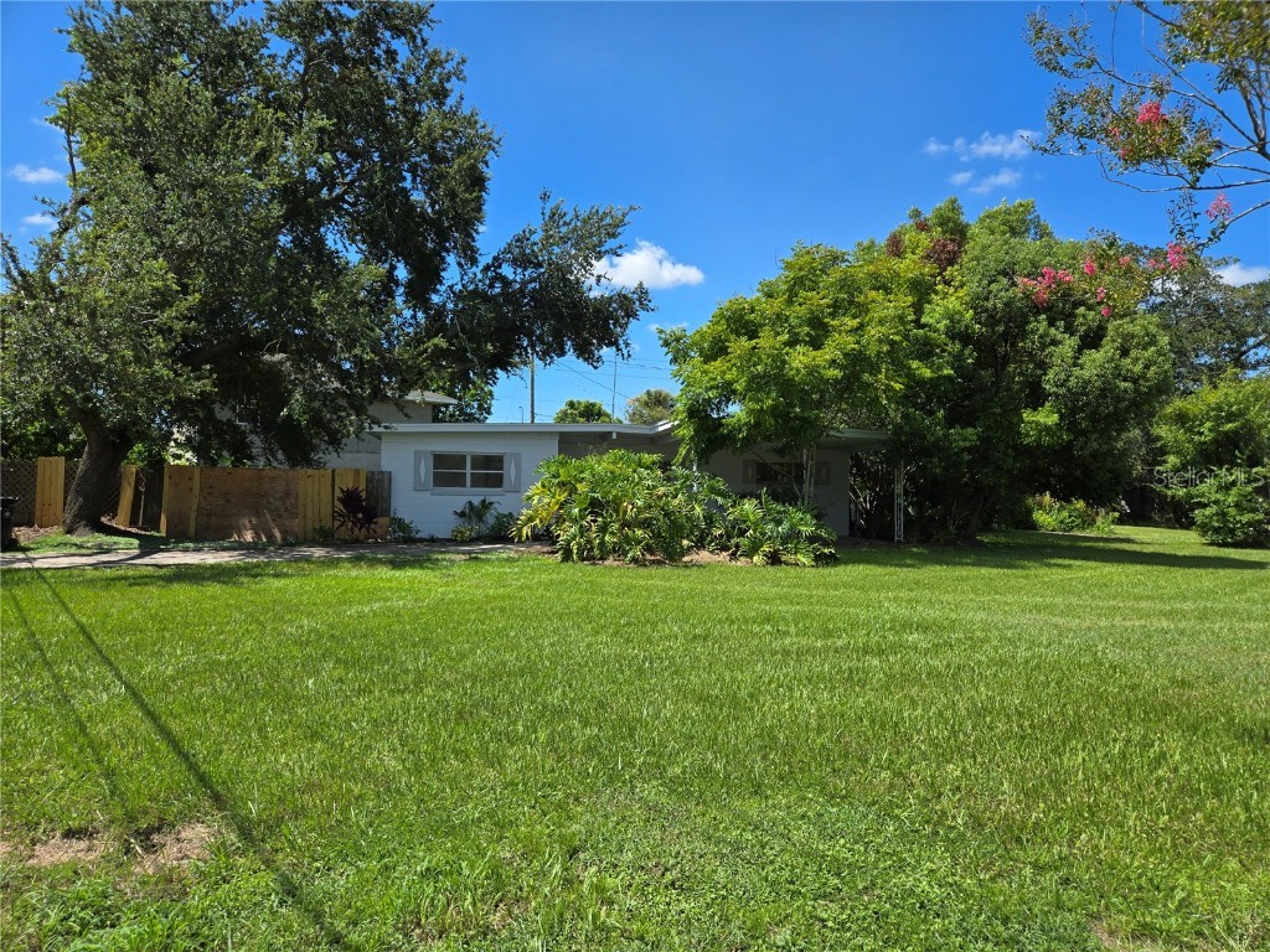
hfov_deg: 73.9
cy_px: 476
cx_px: 635
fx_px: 844
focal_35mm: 23
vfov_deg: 58.9
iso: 25
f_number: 1.8
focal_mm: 5.4
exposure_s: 1/1468
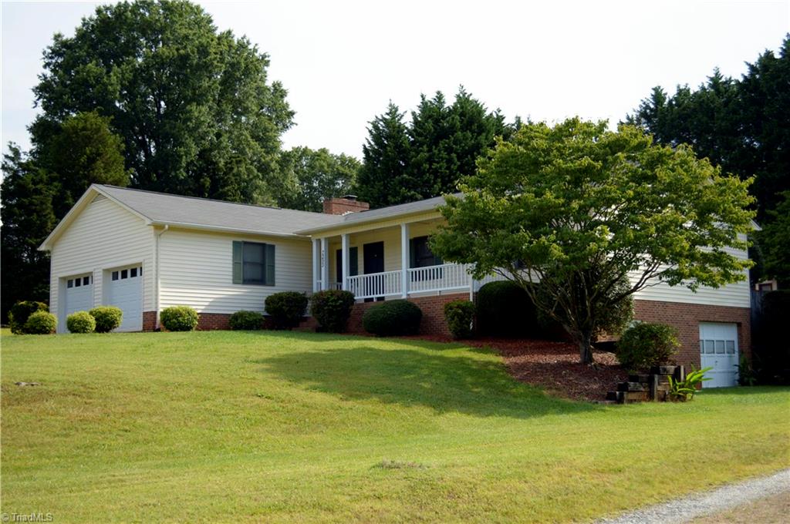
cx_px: 395
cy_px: 262
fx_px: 920
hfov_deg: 46.5
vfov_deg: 31.8
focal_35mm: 42
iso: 100
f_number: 4.5
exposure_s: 1/320
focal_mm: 28
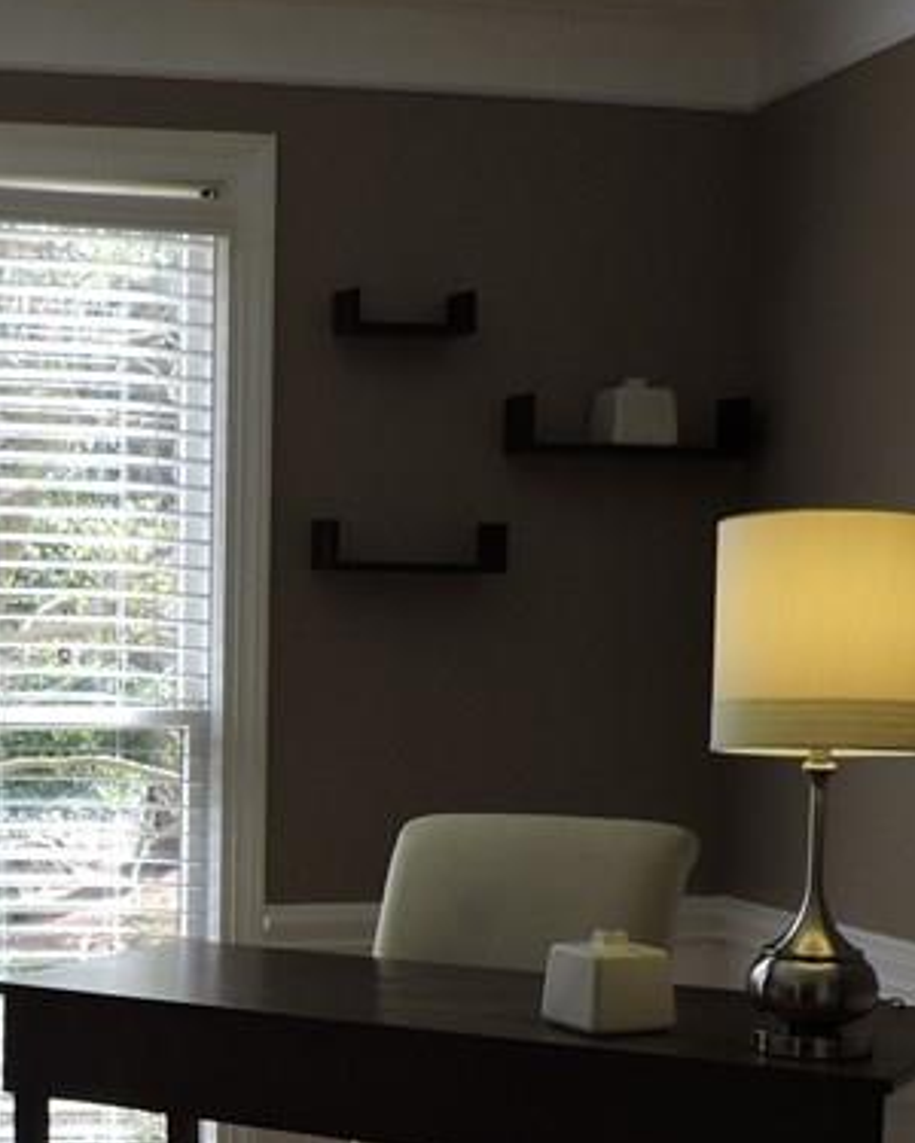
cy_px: 838
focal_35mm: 64
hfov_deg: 23.1
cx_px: 43
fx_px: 2166
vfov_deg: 29.2
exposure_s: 1/100
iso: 100
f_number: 3
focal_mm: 4.3
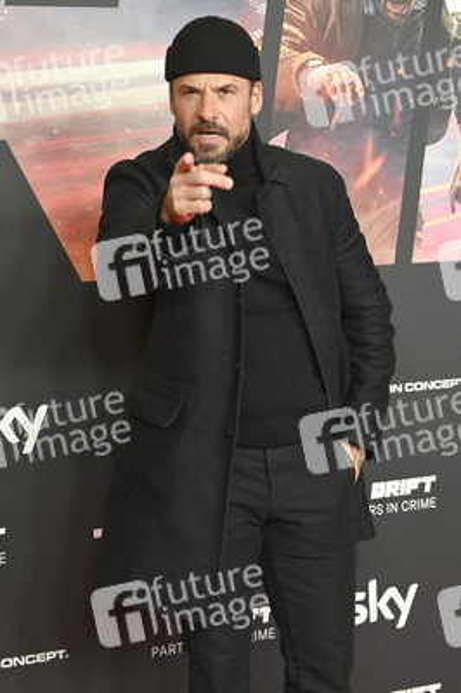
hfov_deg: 18.9
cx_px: 230
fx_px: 1385
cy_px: 346
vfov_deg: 28.1
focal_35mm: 72
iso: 1000
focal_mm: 72
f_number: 6
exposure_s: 1/160
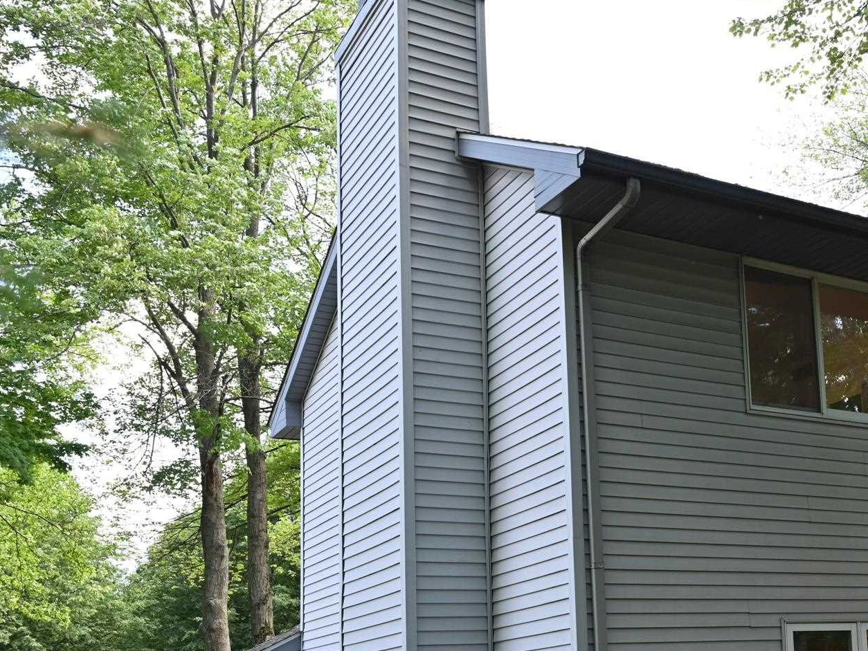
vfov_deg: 30.7
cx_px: 757
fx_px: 1154
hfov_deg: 38.8
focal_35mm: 46
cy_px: 528
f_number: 4
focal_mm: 24
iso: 400
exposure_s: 1/250
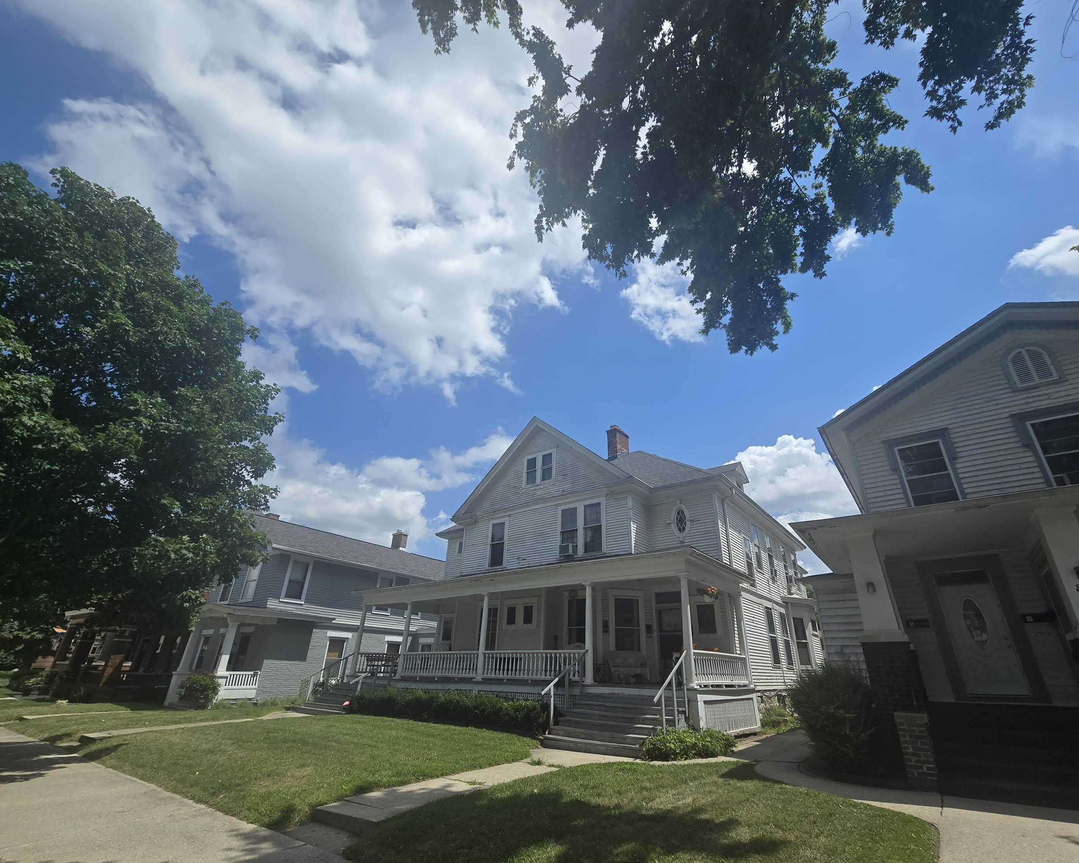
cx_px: 558
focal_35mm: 14
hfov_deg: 100.7
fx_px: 447
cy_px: 443
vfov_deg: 88.0
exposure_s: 1/3134
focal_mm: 2.2
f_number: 2.2
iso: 50
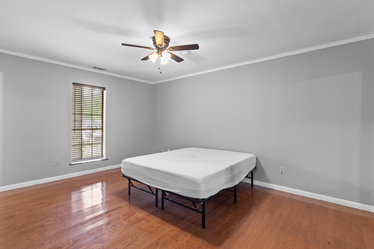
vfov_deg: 70.4
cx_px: 174
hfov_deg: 93.1
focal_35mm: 17
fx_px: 177
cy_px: 123
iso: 160
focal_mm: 10
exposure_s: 2.5
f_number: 9
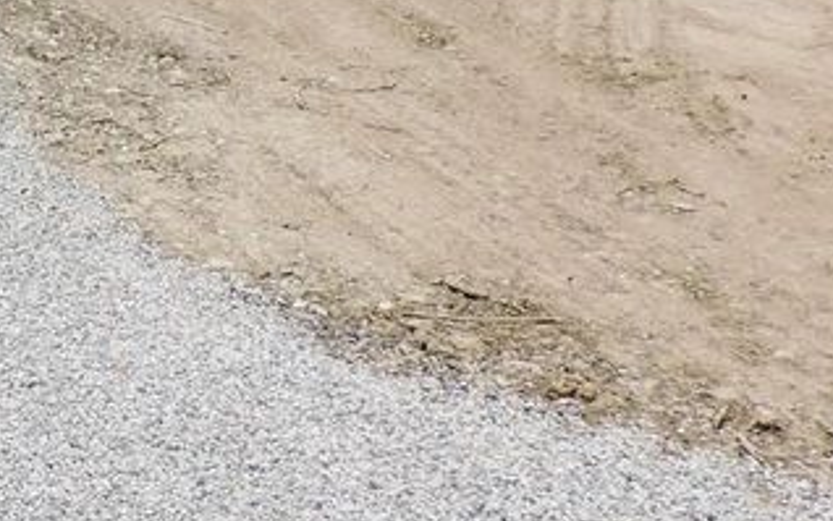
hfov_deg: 24.2
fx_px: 1862
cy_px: -204
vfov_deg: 15.0
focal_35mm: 82
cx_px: 16
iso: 80
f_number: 3.3
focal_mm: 4.3
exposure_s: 1/1250
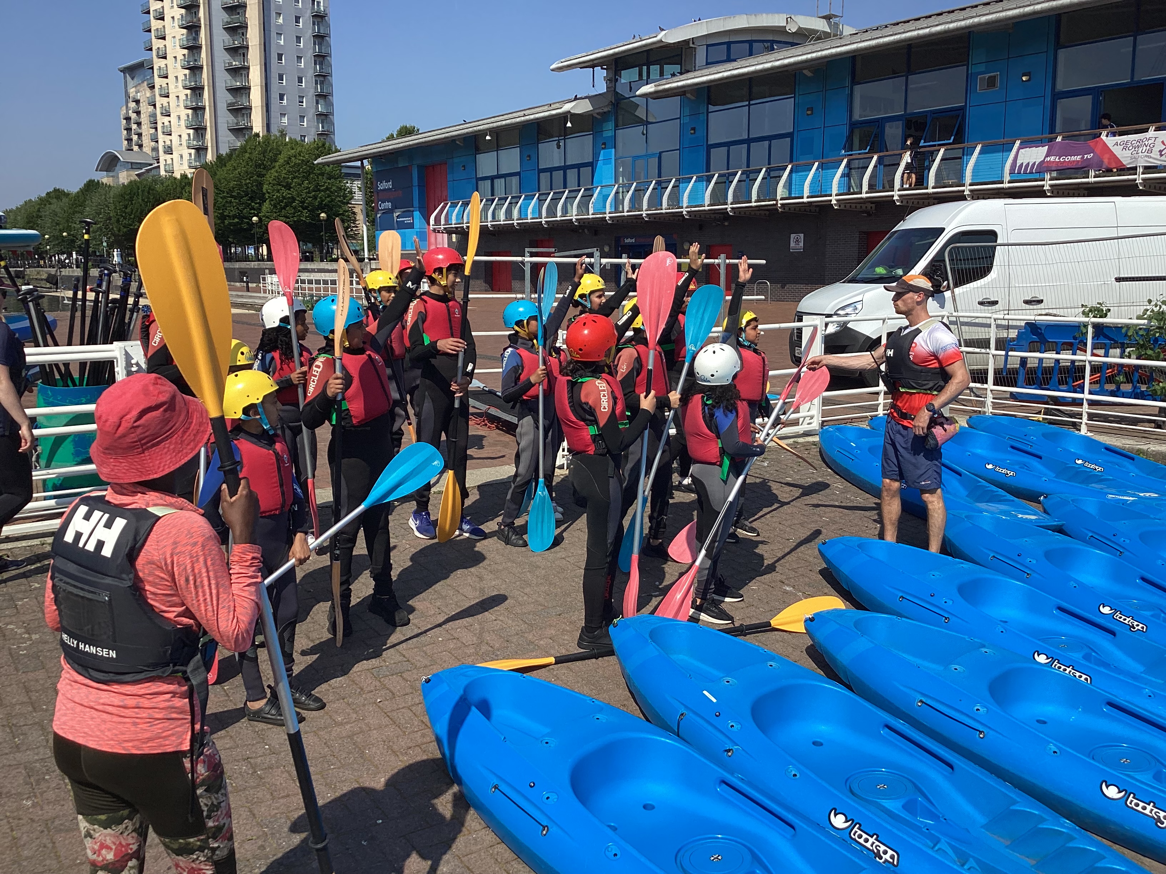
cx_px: 583
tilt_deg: -10.7
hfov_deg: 58.4
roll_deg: +0.4
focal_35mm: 31
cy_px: 437
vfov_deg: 45.4
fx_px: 1044
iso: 25
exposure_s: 1/1631
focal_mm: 3.3
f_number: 2.4
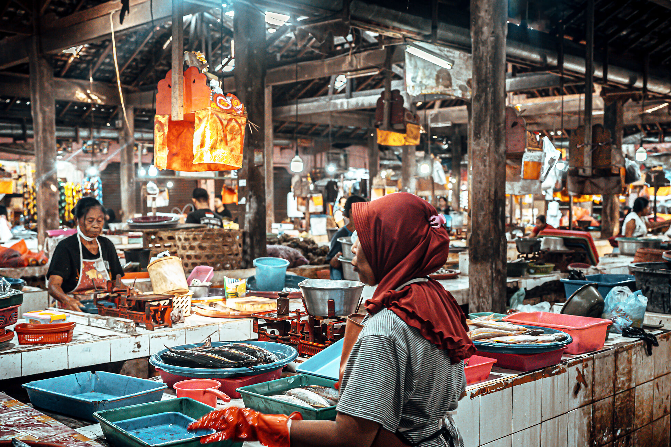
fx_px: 801
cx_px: 347
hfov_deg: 45.4
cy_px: 263
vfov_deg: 31.1
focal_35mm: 43
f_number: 4
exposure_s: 1/80
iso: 1250
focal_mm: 35
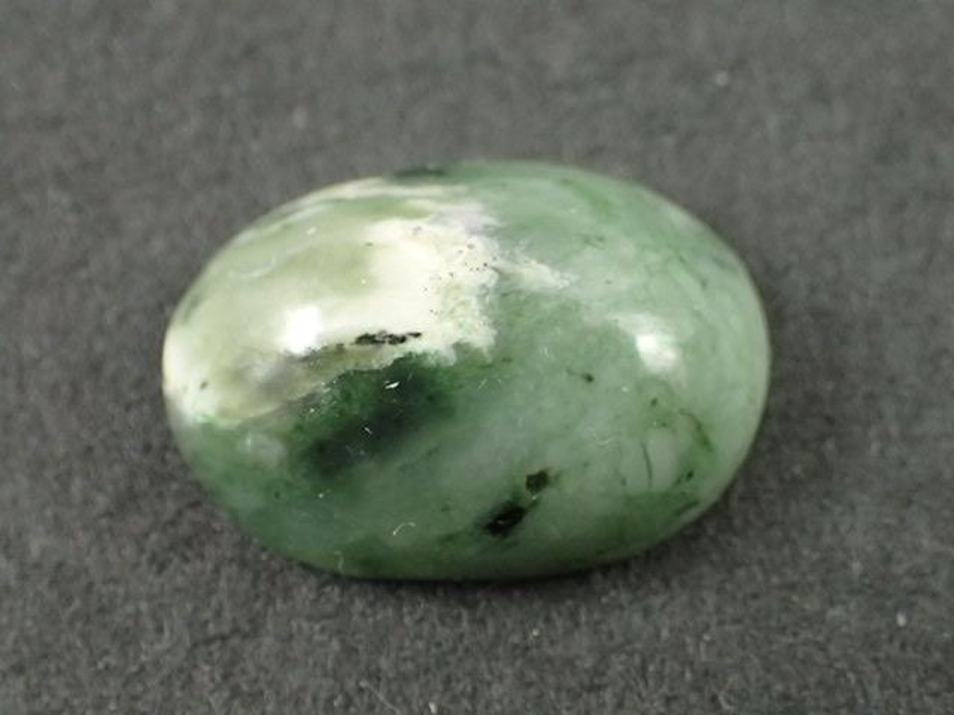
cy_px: 358
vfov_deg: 18.4
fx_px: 2205
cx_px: 477
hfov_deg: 24.4
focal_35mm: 80
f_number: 4.4
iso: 800
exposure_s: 1/250
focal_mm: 14.41
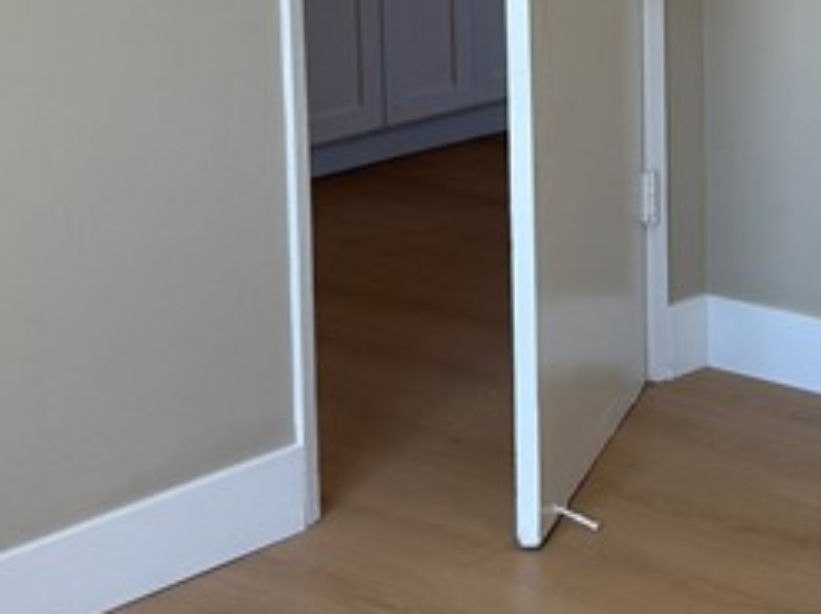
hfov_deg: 18.8
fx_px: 2369
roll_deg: -0.5
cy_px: -63
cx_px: 928
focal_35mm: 100
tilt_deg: -8.3
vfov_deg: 14.4
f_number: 1.78
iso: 50
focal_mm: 6.76
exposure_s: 1/138
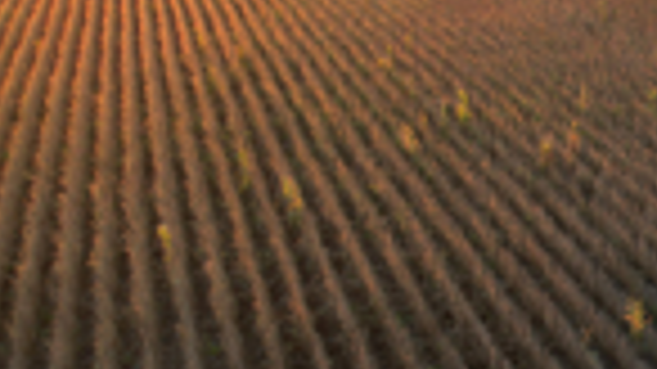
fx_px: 1236
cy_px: 292
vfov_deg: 16.9
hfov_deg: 25.4
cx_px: 864
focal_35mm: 71
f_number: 2.8
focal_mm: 8.38
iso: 100
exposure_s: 1/160
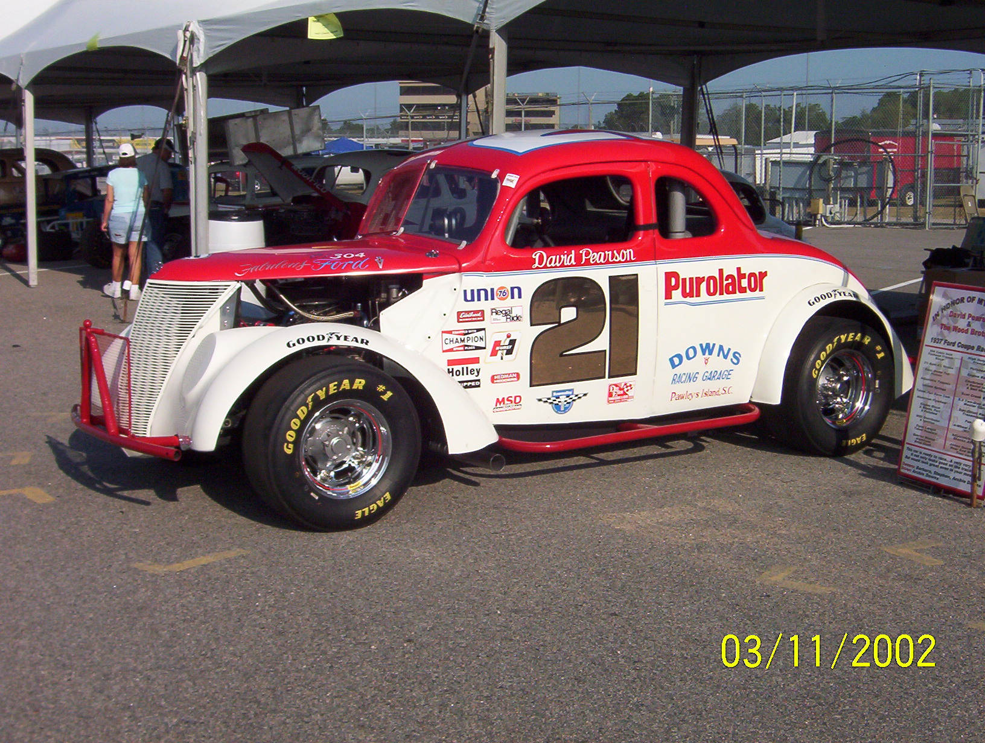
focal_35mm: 51
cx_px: 492
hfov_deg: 37.4
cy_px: 372
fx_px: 1455
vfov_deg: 28.7
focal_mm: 7.88
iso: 100
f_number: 5.97
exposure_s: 1/1004
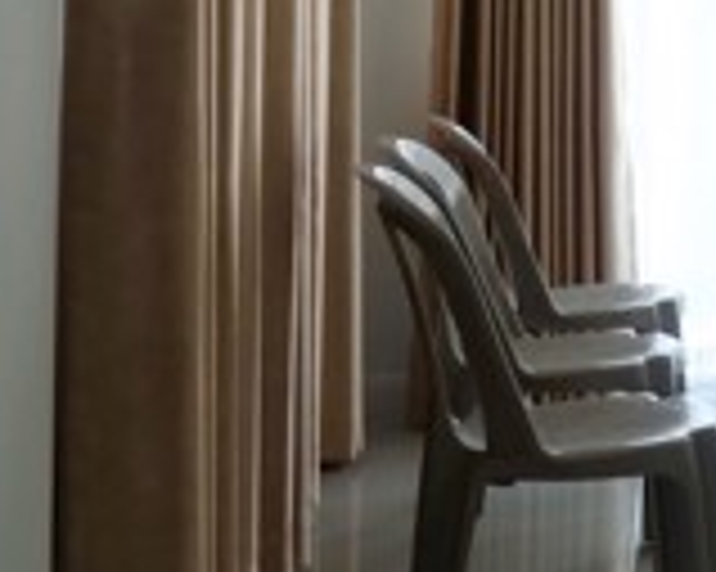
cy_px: 54
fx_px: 1800
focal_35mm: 85
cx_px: 1346
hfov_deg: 17.5
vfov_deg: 17.8
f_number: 3.5
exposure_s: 1/75
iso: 200
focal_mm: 16
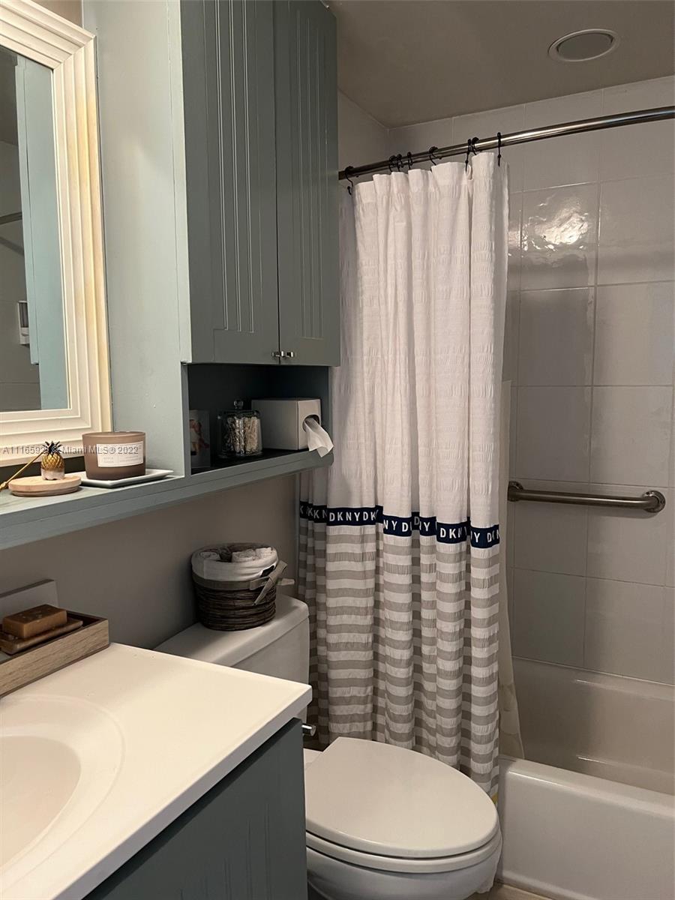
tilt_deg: -6.0
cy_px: 450
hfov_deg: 53.1
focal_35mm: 26
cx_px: 338
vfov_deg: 67.3
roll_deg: +0.6
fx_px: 676
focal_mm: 5.7
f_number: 1.5
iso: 250
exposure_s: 1/60
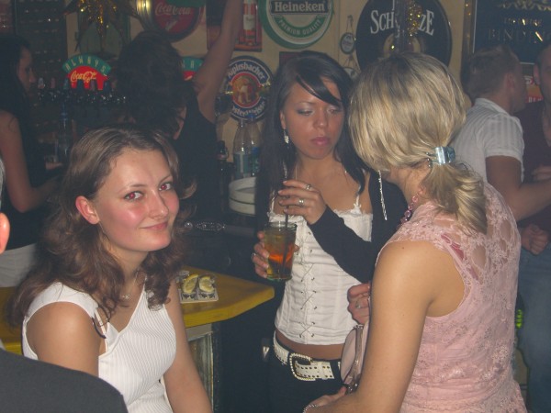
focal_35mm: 57
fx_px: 907
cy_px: 206
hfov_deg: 33.8
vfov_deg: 25.7
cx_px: 276
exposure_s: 1/60
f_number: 3.6
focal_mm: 11.8
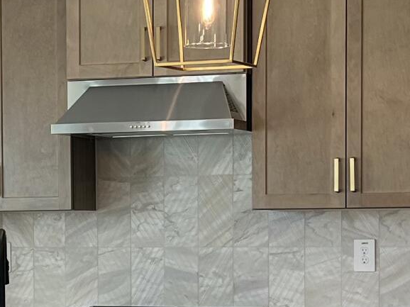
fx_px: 1598
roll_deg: +1.0
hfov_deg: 14.5
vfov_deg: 10.9
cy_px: 257
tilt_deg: -1.2
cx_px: 38
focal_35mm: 135
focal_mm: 5.7
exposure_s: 1/120
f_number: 1.5
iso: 40
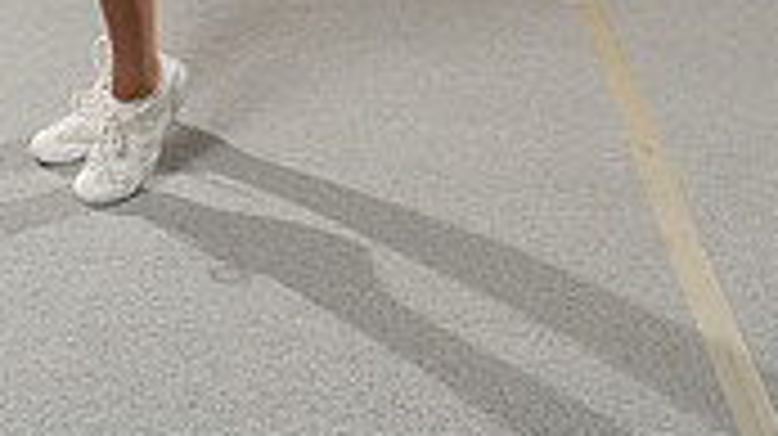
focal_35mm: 71
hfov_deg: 29.3
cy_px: -508
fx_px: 1464
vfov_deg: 13.7
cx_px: 189
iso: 500
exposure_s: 1/250
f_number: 5.6
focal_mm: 26
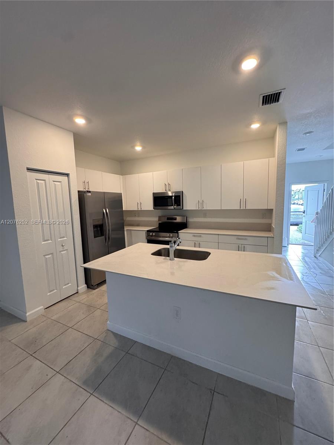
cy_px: 222
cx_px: 167
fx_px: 180
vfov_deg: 102.1
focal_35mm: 14
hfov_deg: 85.7
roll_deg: +2.0
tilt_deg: -7.7
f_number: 2.2
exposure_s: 1/120
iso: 320
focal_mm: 2.22
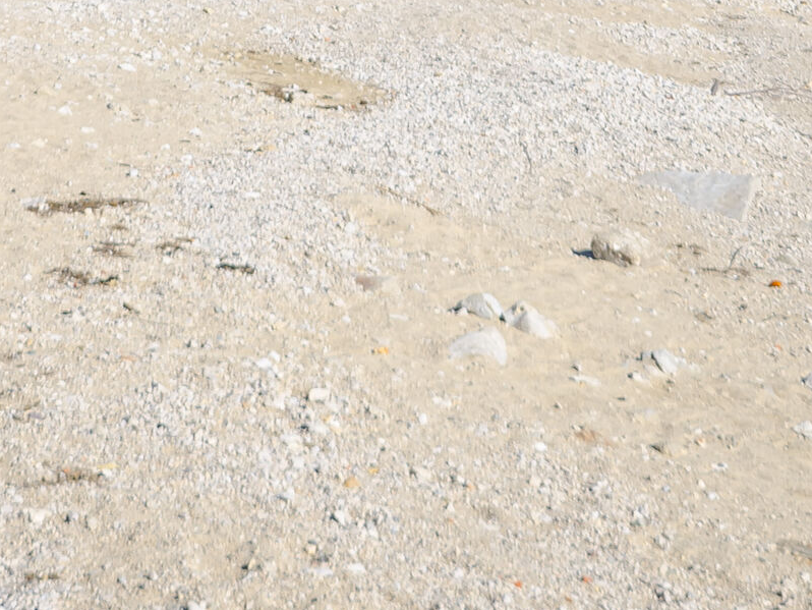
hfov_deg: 19.4
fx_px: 2370
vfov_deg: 14.0
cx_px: 390
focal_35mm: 101
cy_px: -199
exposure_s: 1/250
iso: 100
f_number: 7.1
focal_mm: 20
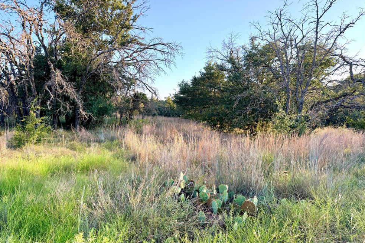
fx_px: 264
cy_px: 126
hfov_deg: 69.4
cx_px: 176
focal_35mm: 26
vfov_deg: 49.5
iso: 100
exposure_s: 1/813
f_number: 1.78
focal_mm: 6.76
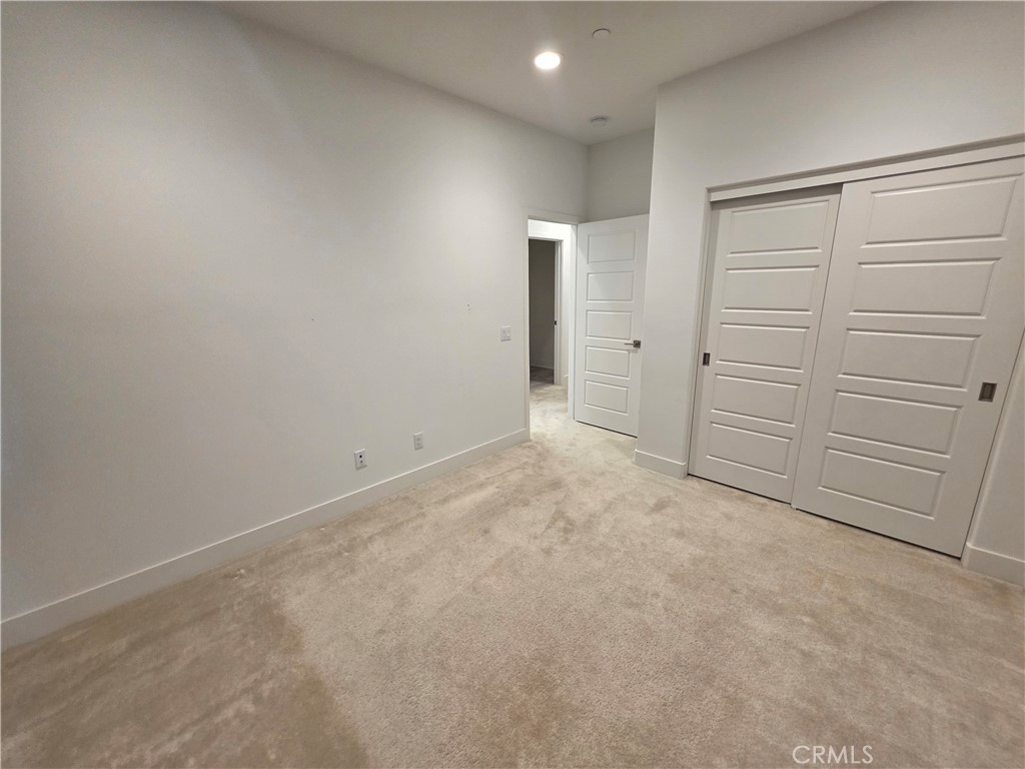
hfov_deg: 106.2
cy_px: 384
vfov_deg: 89.9
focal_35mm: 13
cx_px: 512
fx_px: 385
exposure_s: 1/120
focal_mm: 2.2
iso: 250
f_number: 1.9
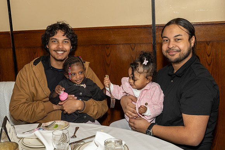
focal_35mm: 53
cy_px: 69
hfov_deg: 37.7
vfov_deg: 25.7
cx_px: 96
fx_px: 329
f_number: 7.1
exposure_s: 1/250
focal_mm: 31
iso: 640
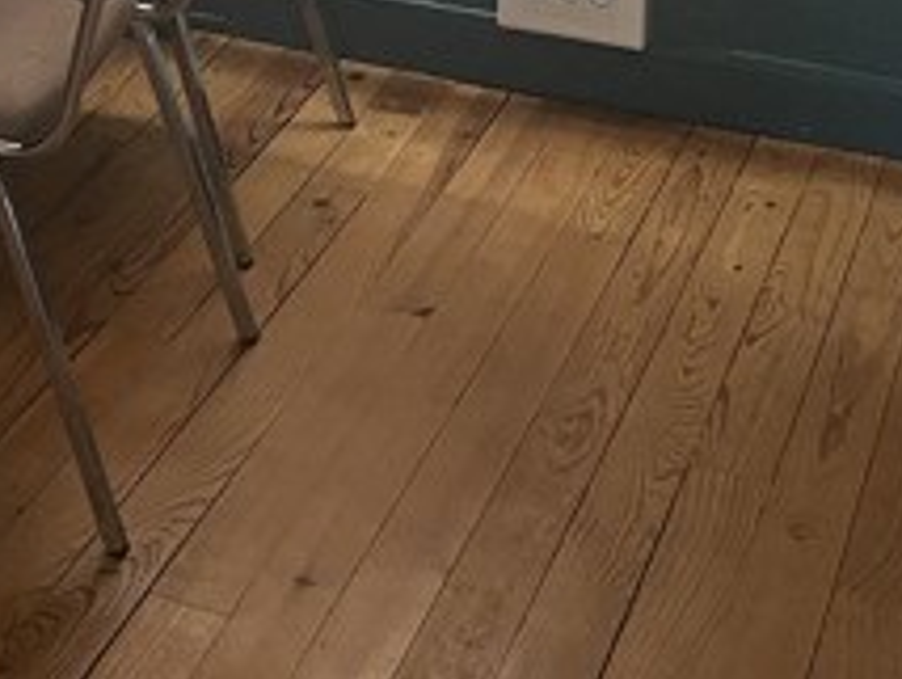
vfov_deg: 13.5
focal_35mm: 97
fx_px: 2530
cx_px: 13
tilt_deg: -8.4
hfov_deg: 19.7
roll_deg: -0.1
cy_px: -578
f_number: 1.6
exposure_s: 1/50
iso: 80
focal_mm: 5.1
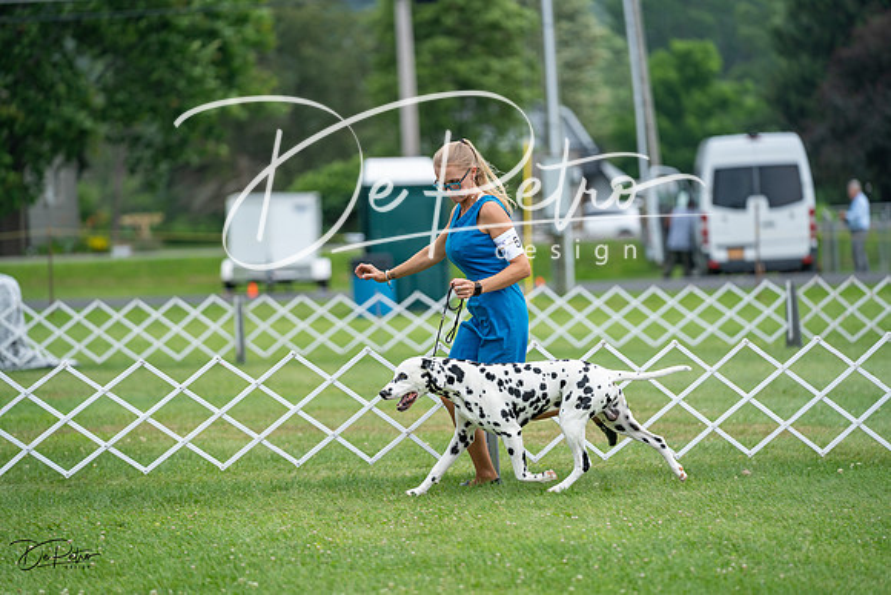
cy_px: 298
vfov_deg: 8.5
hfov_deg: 12.7
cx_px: 446
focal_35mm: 162
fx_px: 4010
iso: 100
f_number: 2.8
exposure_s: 1/500
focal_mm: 162
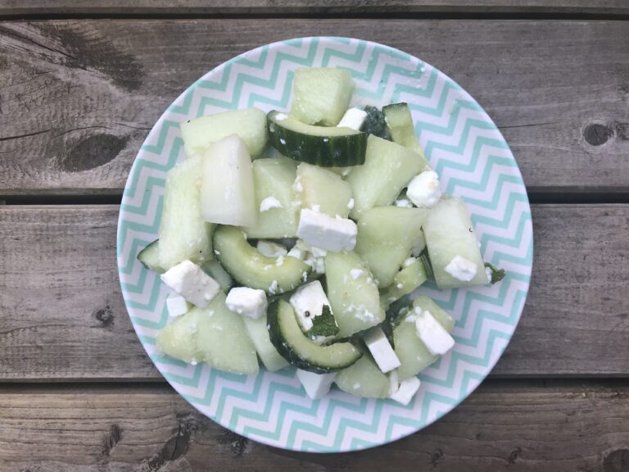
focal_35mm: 28
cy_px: 236
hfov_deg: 63.4
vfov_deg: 49.7
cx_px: 314
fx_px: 509
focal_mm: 3.99
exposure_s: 1/128
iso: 20
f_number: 1.8
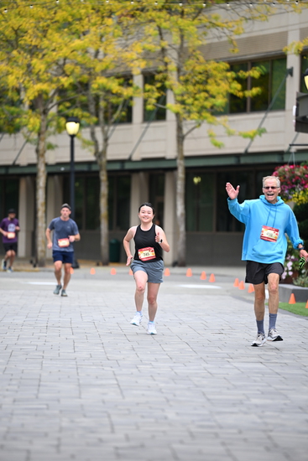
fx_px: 2565
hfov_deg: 6.9
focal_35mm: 200
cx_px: 154
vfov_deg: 10.3
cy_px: 230
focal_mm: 200
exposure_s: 1/2000
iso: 640
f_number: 2.8
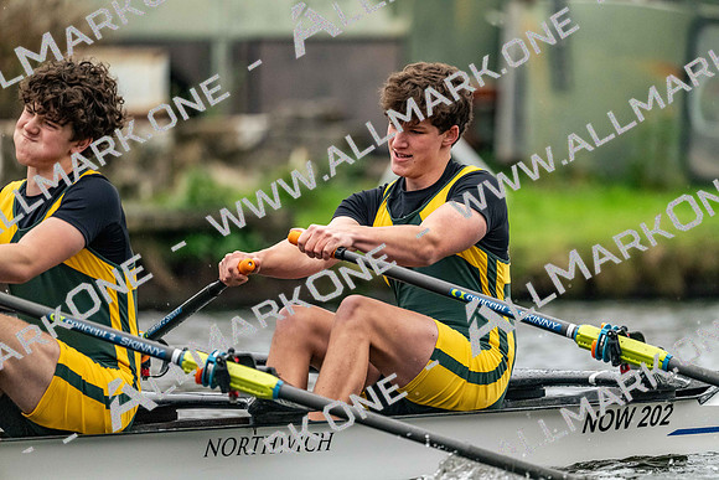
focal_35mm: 400
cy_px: 240
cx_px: 360
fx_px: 7990
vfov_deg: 3.4
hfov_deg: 5.2
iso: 4500
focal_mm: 400
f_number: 4.5
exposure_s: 1/2000
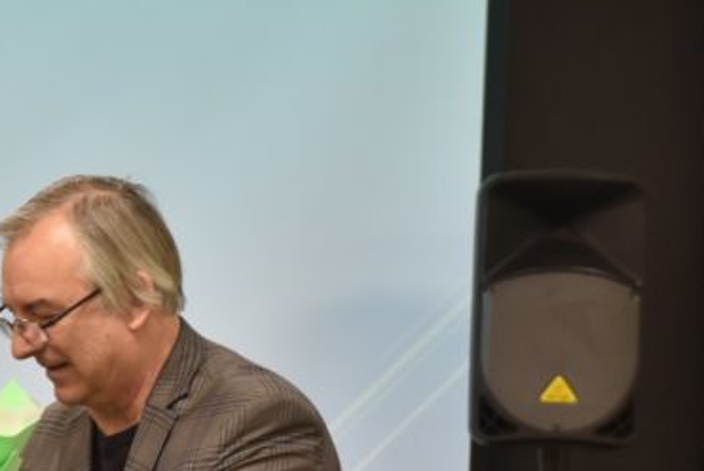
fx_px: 3777
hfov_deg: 10.4
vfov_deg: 7.1
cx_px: -209
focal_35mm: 193
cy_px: 489
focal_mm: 70
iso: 1000
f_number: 6.3
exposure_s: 1/125
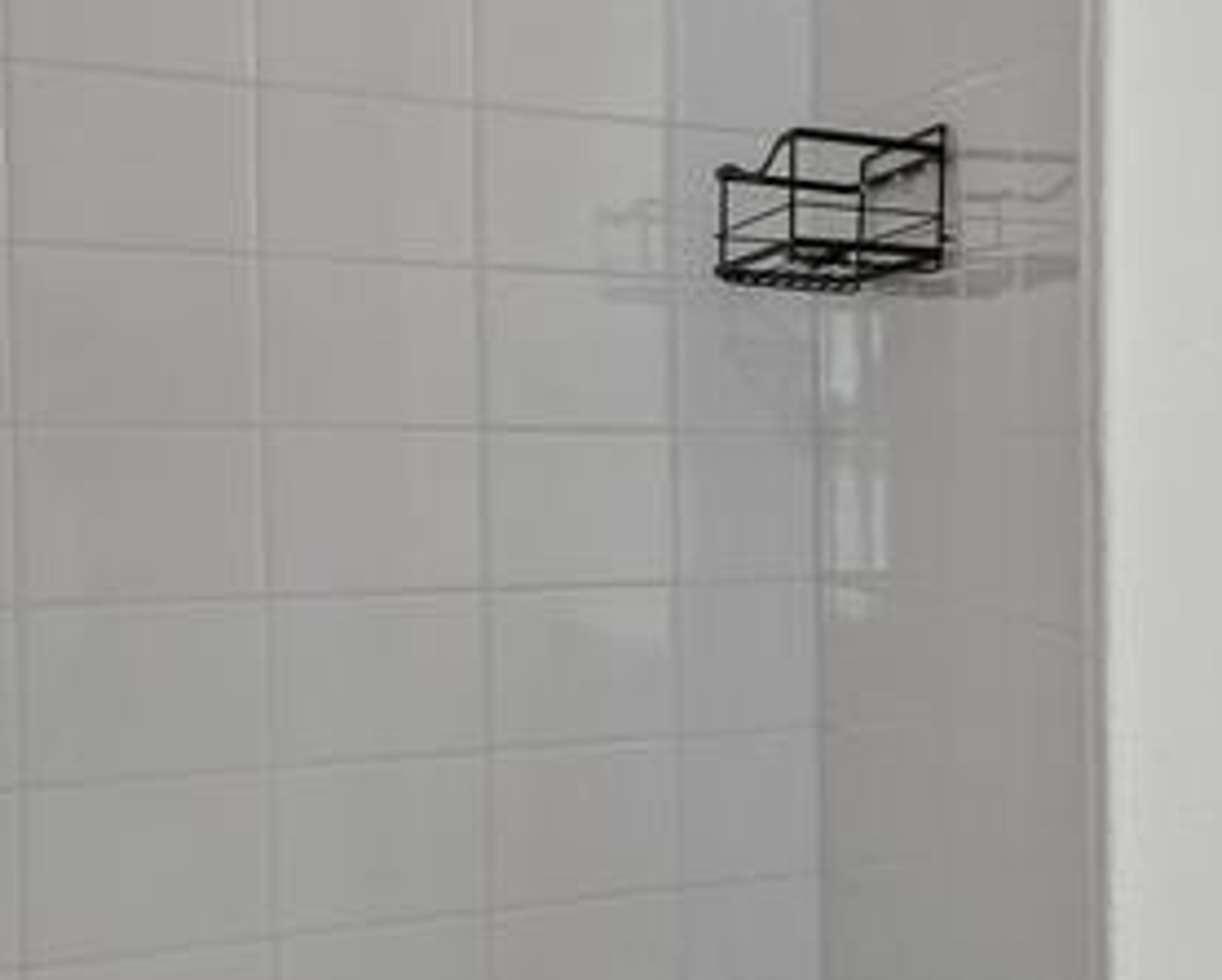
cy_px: 433
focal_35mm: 52
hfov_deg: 21.6
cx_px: 2237
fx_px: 1882
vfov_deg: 29.1
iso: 400
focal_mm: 10
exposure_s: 1/40
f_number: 8
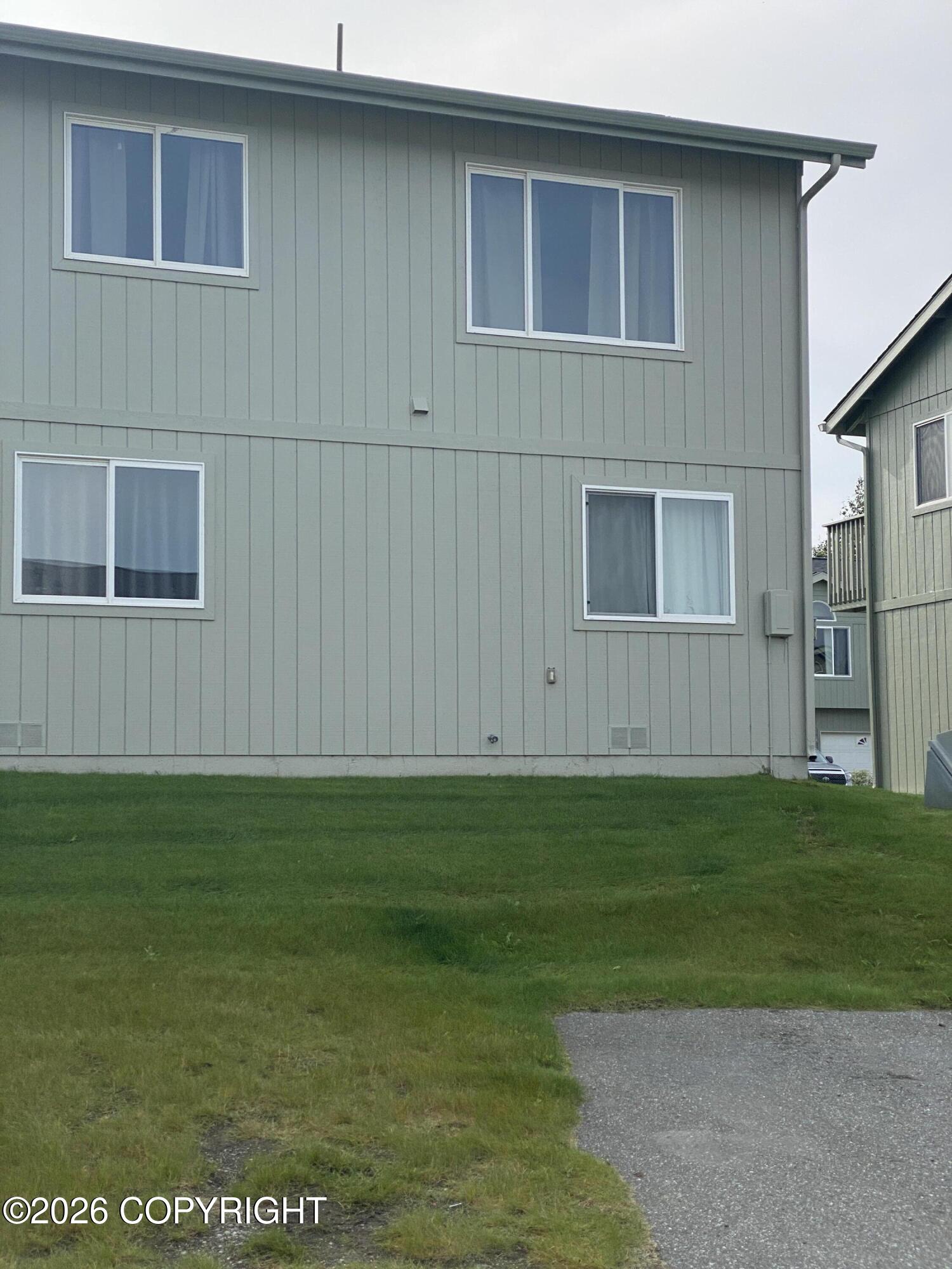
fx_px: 1907
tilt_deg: +5.4
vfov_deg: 36.8
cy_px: 634
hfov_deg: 28.0
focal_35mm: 52
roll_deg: +0.0
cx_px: 476
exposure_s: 1/2179
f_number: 2
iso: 20
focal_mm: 6
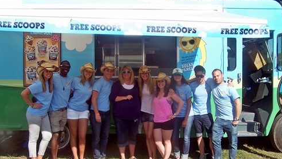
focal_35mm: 48
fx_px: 359
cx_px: 143
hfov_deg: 42.9
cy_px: 91
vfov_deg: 24.9
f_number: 2.9
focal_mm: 7.1
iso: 80
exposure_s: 1/800
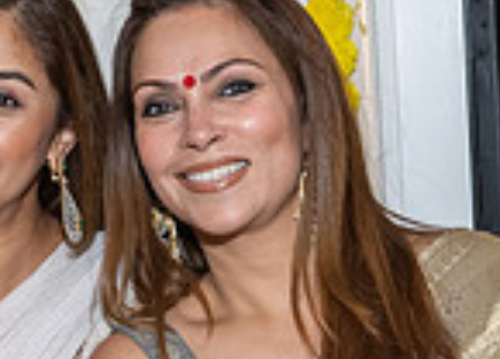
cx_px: 145
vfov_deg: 8.7
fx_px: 2318
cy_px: 436
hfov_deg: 12.3
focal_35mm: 163
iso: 800
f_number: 7.1
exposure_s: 1/250
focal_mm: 24
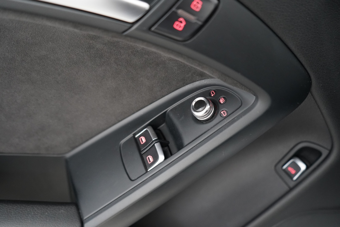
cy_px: 114
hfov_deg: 65.5
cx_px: 170
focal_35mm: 28
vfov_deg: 46.4
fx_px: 264
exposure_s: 1/40
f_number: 3.5
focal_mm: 28
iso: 4000
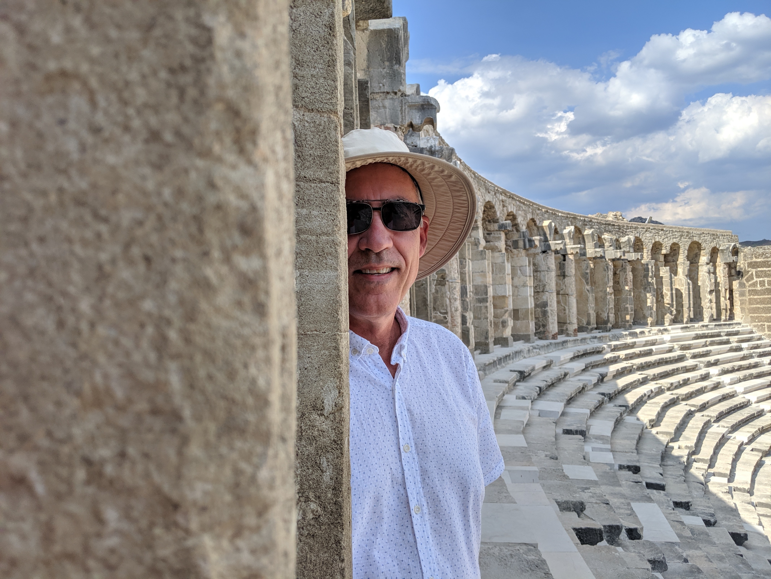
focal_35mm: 27
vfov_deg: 51.4
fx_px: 601
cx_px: 386
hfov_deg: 65.3
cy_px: 290
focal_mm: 4.44
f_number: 1.8
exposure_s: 1/2933
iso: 69
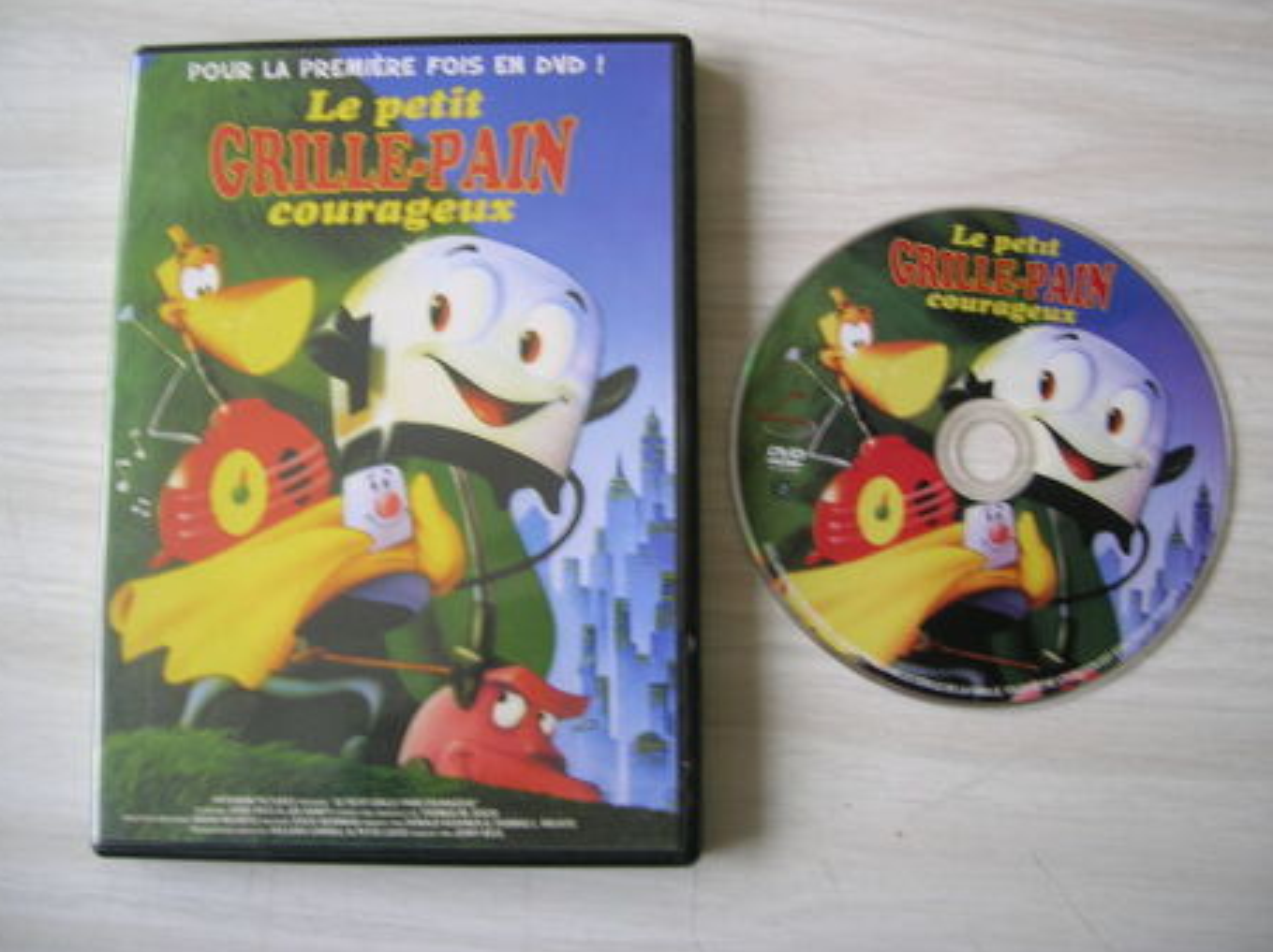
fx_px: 1323
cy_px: 454
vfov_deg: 39.6
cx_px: 655
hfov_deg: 51.4
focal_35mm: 36
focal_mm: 5.7
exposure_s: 1/14.3
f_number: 2.9
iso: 50
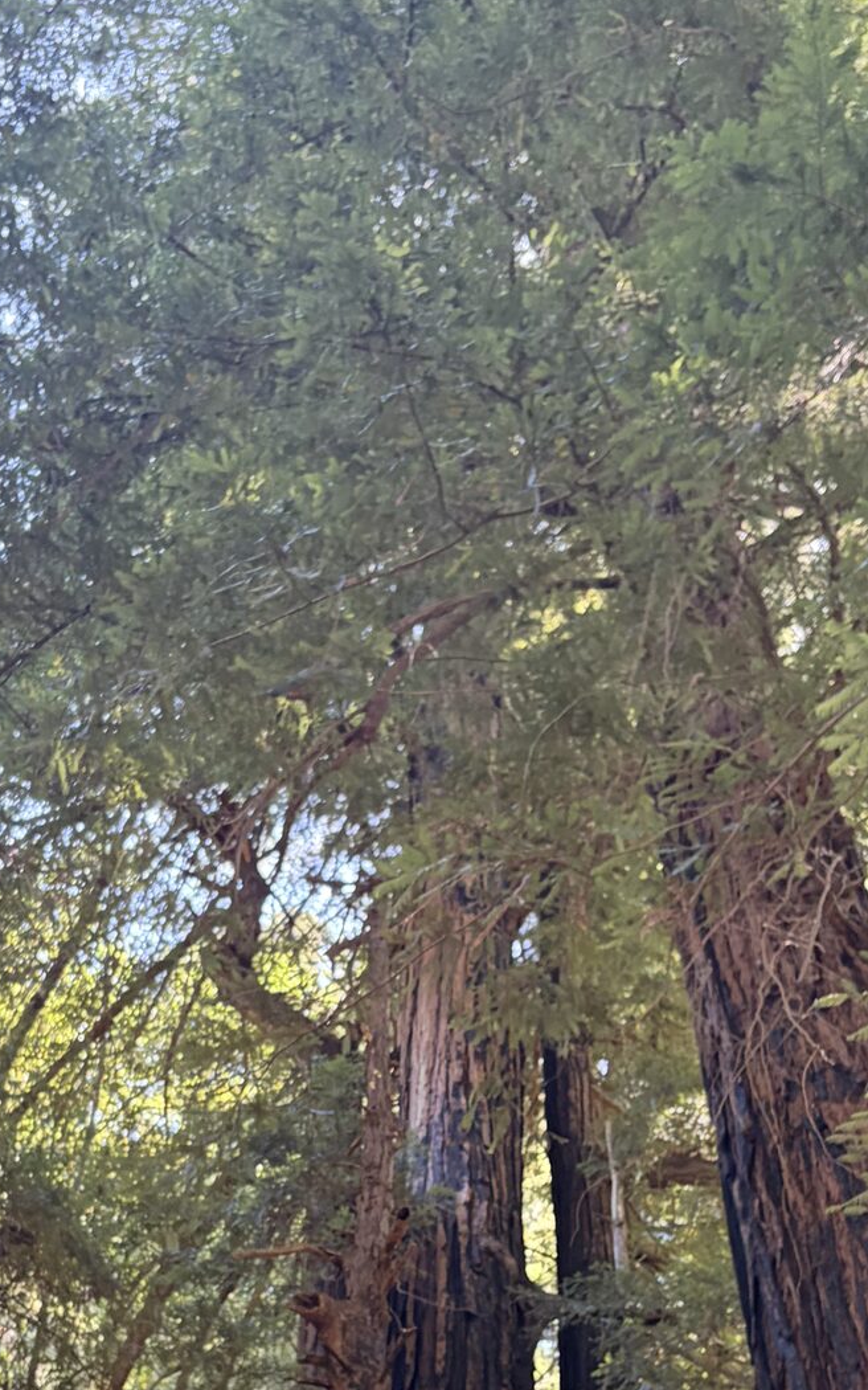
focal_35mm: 63
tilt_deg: +57.9
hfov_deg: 20.6
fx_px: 2385
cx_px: 344
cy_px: 1072
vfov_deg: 31.8
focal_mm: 5.96
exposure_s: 1/60
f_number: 1.6
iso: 250
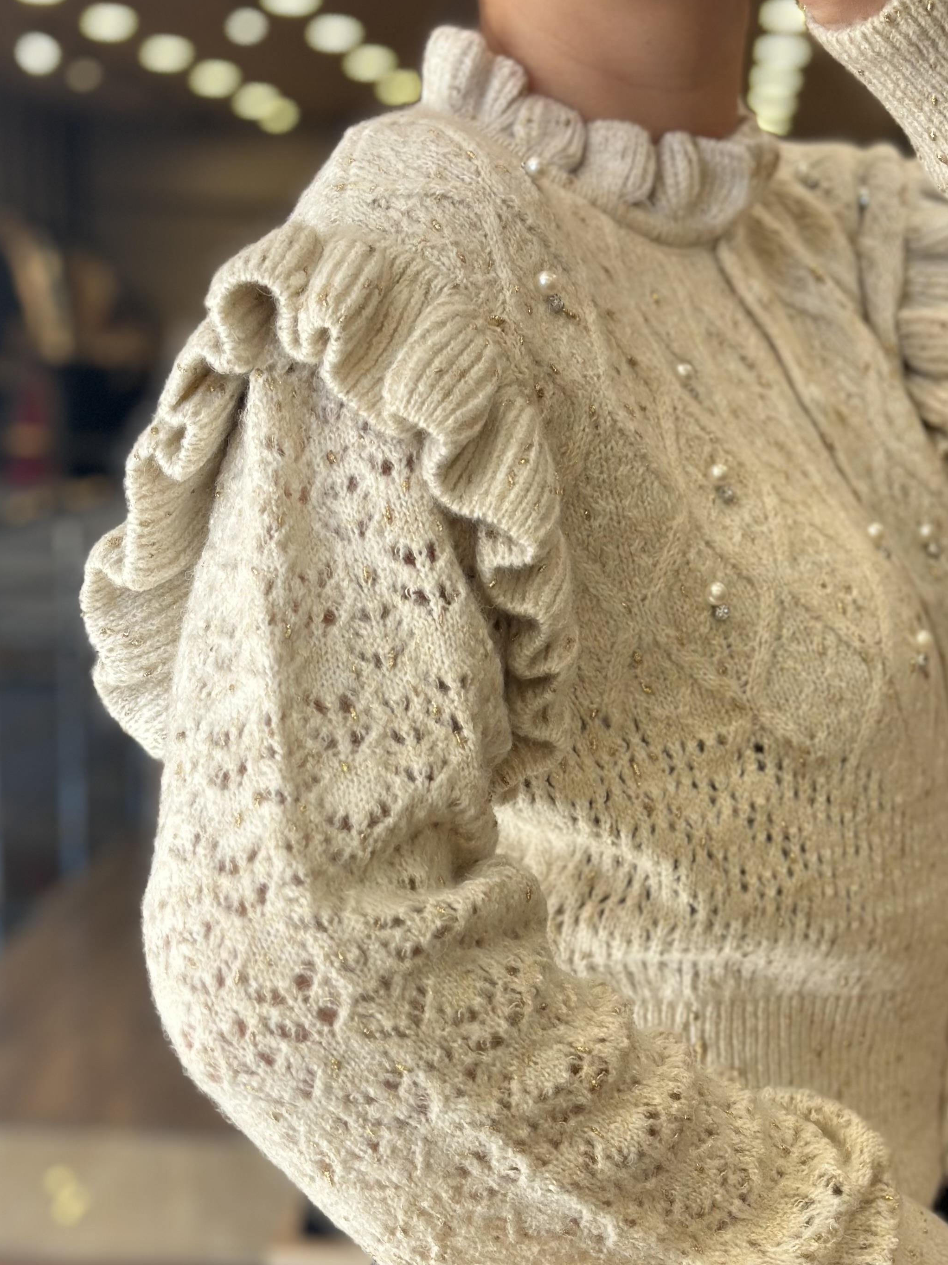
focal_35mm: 71
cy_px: 813
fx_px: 2593
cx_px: 678
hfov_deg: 20.6
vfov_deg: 27.3
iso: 100
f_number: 1.78
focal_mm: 6.86
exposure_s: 1/149
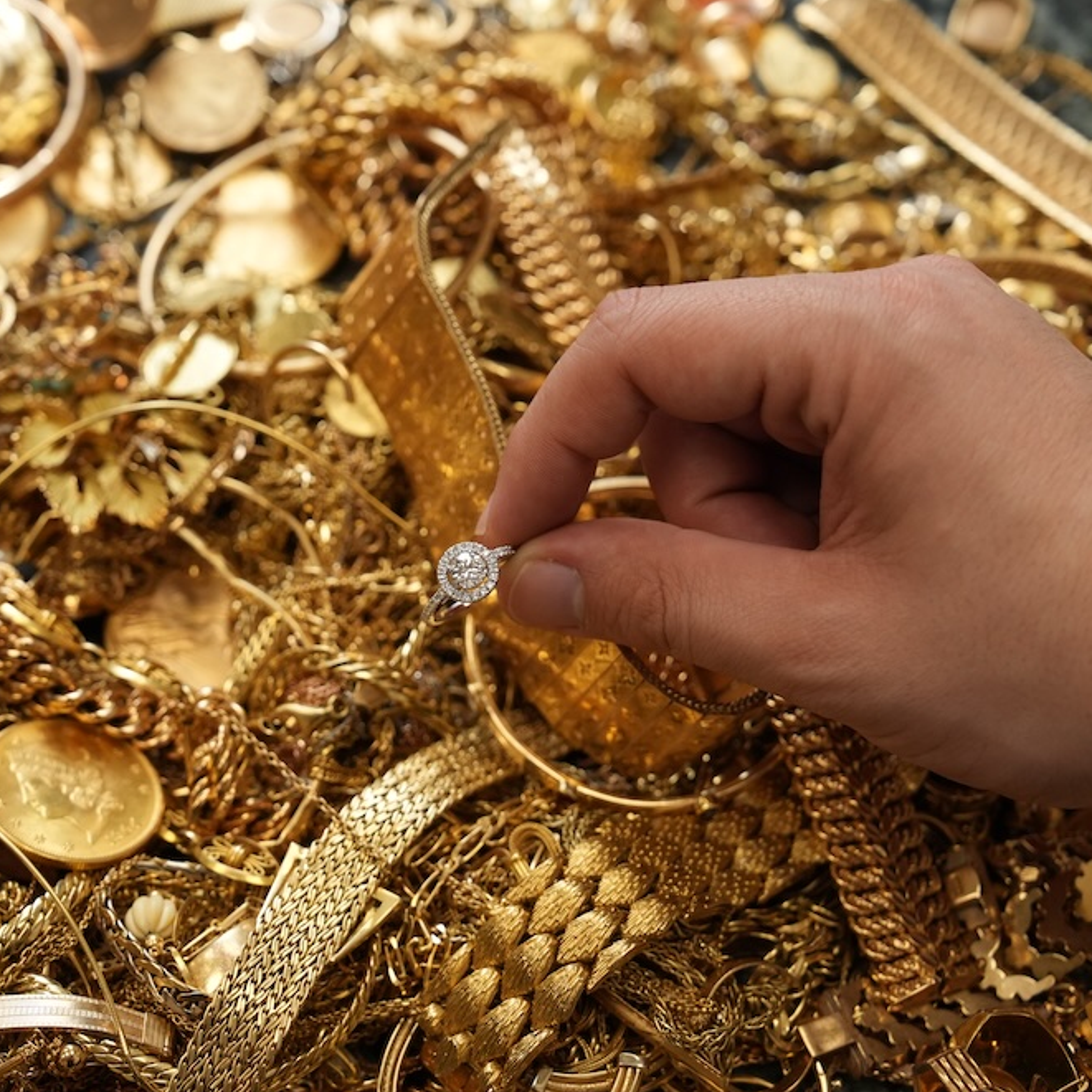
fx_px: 3212
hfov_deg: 19.3
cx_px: 464
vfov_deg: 19.3
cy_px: 548
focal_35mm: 90
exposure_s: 1/640
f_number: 5
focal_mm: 70
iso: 2500
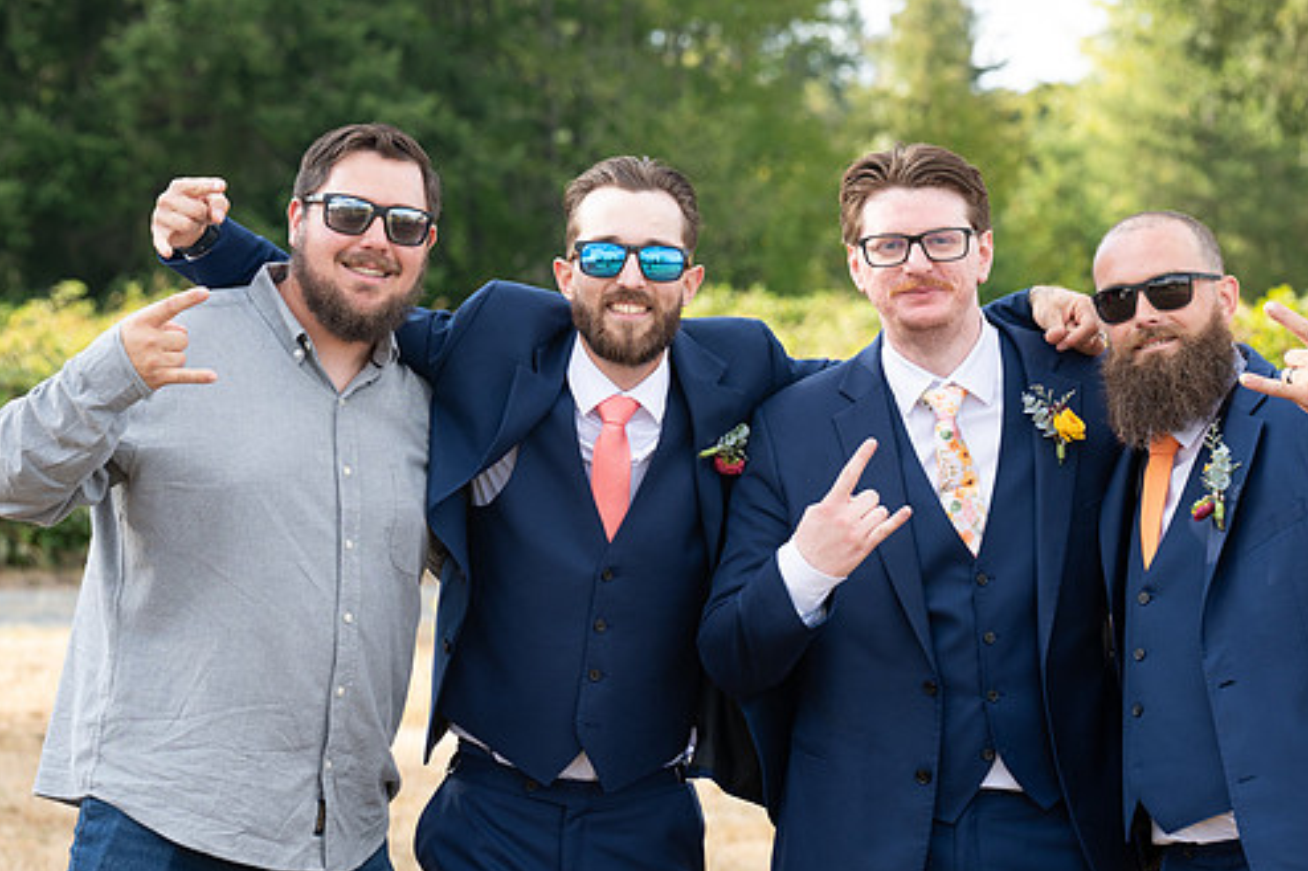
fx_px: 5012
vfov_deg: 9.9
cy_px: 388
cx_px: 786
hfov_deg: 14.9
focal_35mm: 138
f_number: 5
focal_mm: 99
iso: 250
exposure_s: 1/250
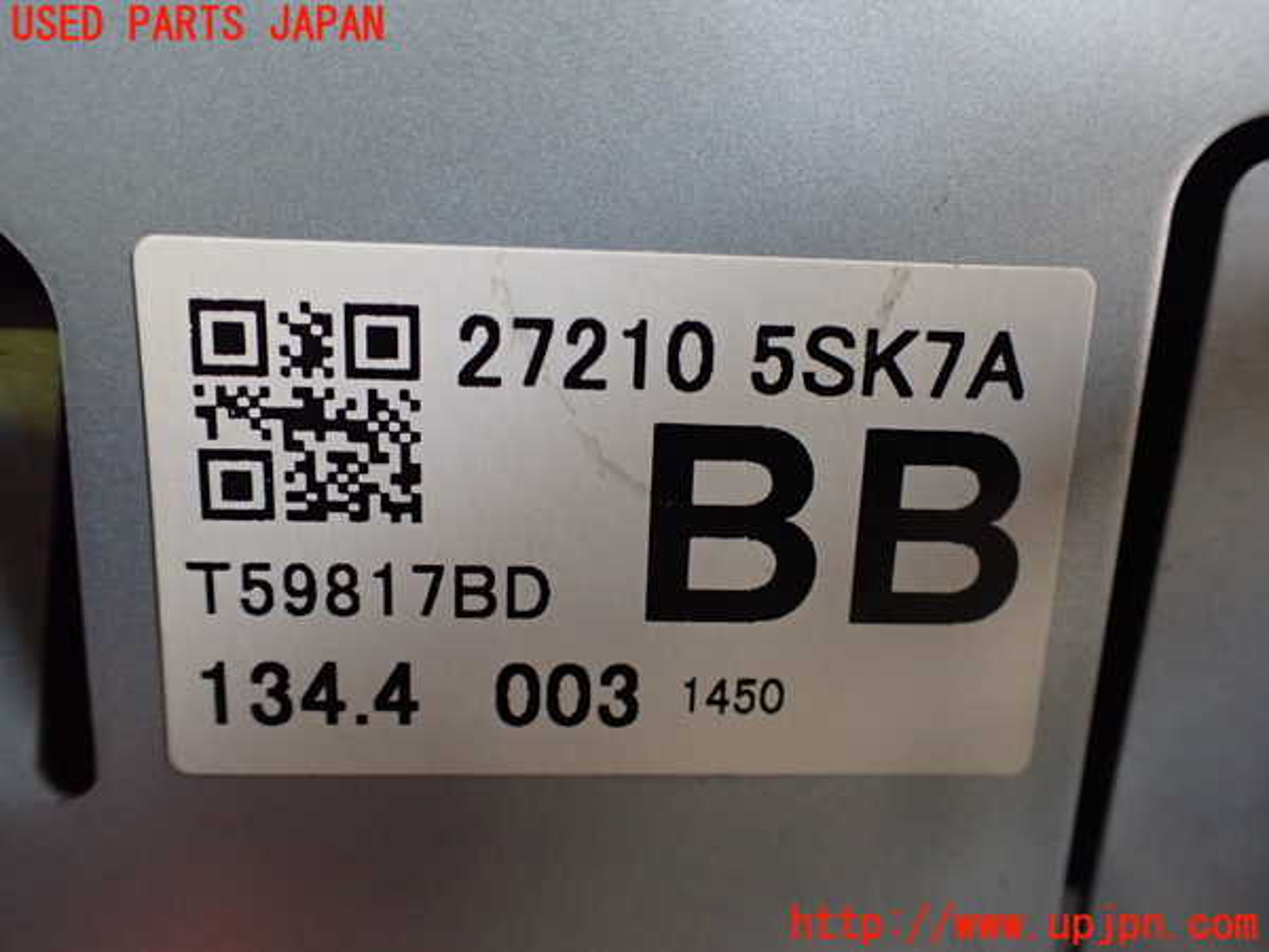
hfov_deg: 60.0
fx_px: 1100
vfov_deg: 46.8
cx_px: 634
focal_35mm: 30
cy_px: 476
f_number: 2.3
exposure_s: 1/125
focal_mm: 5.4
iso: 800
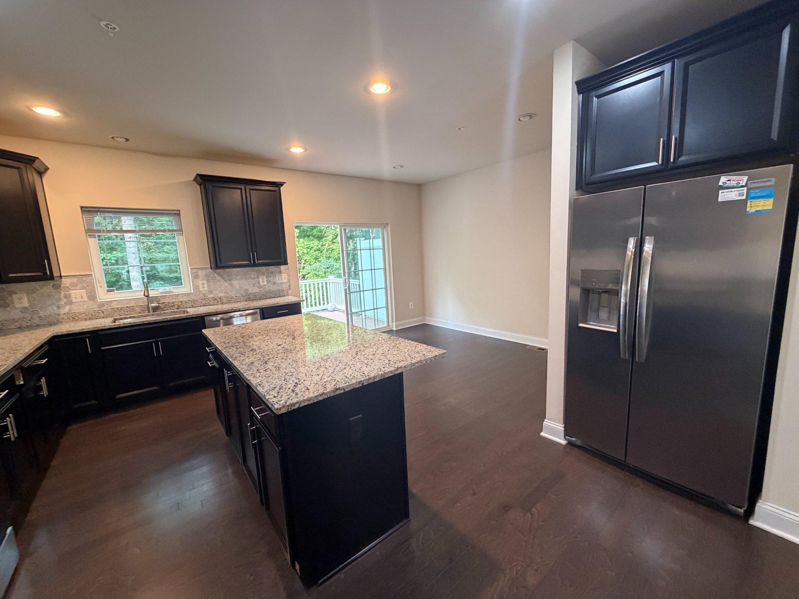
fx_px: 323
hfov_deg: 102.1
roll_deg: +2.3
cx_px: 400
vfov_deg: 85.7
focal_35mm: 14
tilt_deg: -9.1
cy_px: 300
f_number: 2.2
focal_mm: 2.22
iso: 500
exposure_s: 1/60
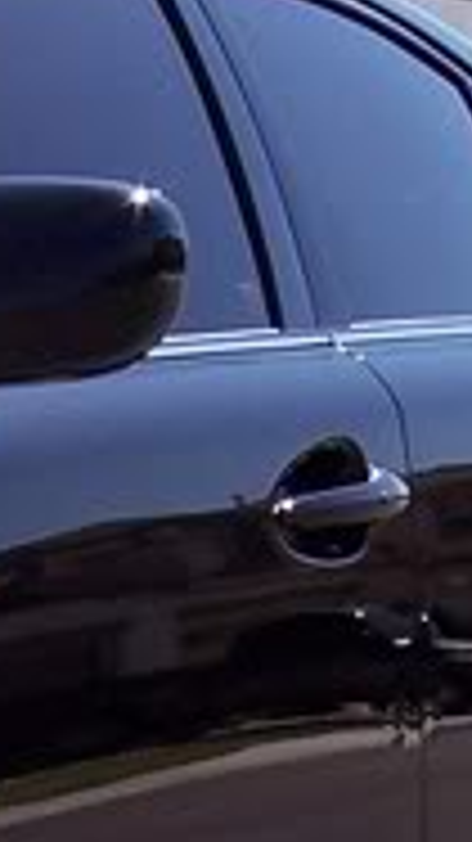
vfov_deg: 9.1
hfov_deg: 5.1
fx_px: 5191
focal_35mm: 233
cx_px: -494
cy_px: 1103
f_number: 4
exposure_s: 1/750
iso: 100
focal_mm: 8
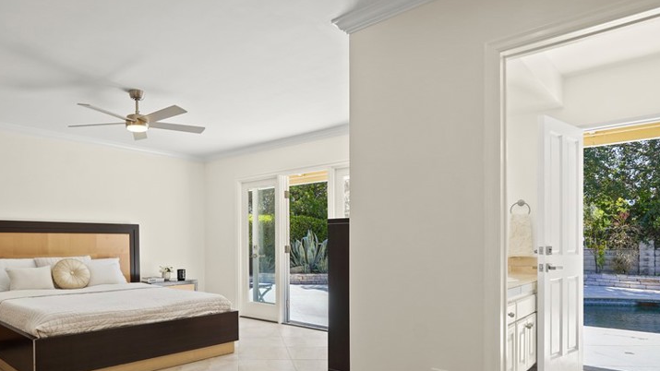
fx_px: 420
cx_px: 242
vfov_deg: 47.0
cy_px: 245
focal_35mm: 24
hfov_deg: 74.8
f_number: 5
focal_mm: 16
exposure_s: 1/50
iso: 125
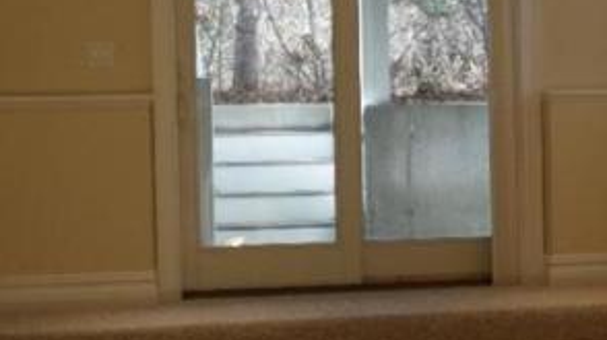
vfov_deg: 10.9
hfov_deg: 18.5
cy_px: 253
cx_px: 675
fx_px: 1786
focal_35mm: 111
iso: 400
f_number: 5
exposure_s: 1/100
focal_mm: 18
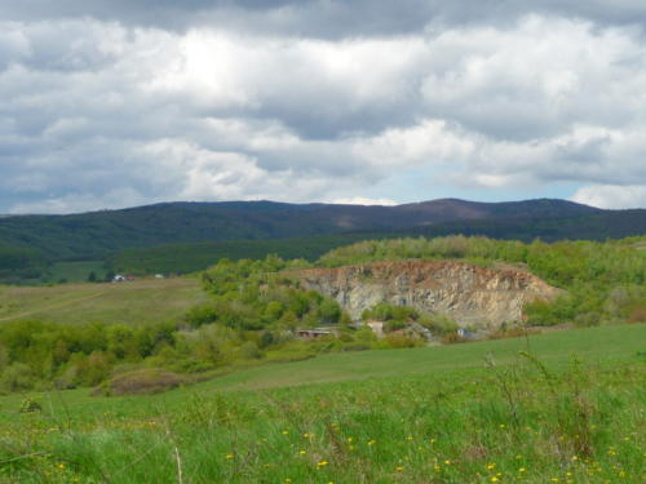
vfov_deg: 19.6
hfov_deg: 26.0
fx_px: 1400
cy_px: 242
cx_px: 323
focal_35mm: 75
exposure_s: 1/800
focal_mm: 9.8
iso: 100
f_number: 4.4
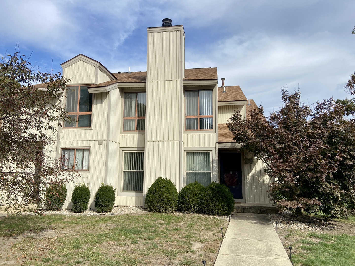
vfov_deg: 53.1
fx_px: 267
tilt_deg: +7.4
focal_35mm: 26
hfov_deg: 67.3
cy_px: 133
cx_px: 178
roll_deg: +0.0
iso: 32
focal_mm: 4.25
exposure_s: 1/1287
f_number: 1.8
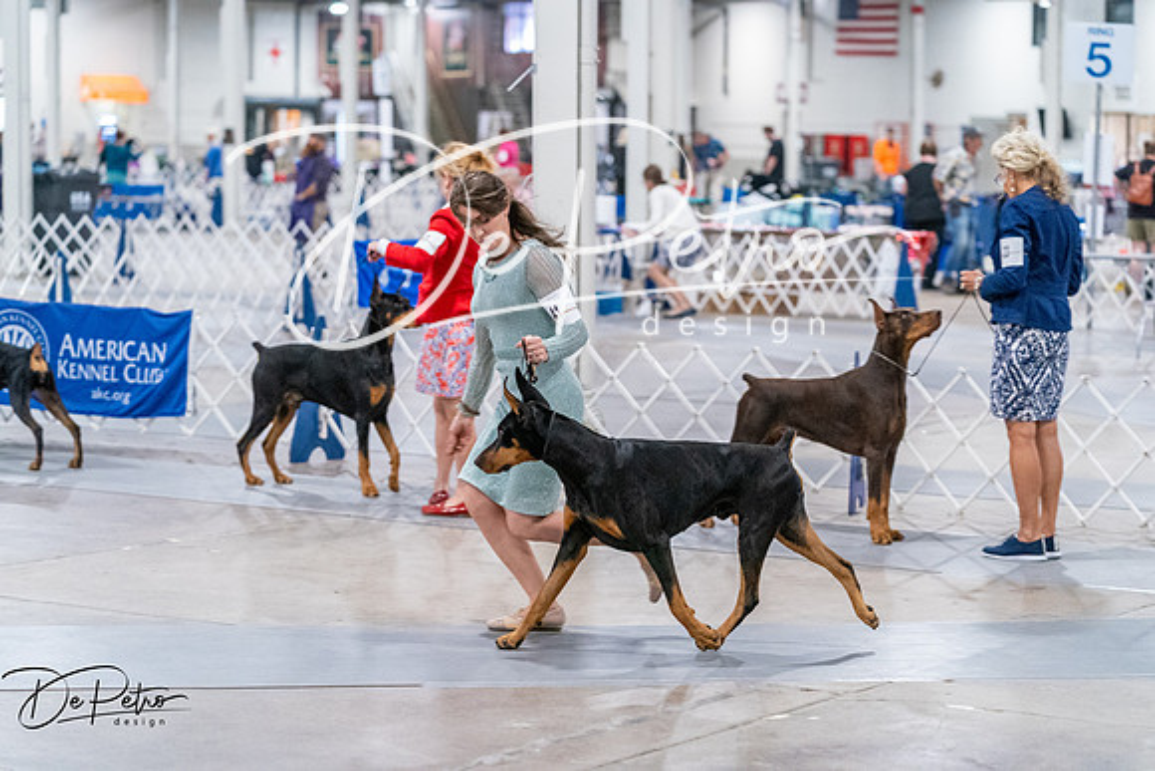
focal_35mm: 102
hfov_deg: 20.0
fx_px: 3273
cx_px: 578
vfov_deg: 13.4
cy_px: 386
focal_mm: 102
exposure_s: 1/320
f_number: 3.2
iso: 6400
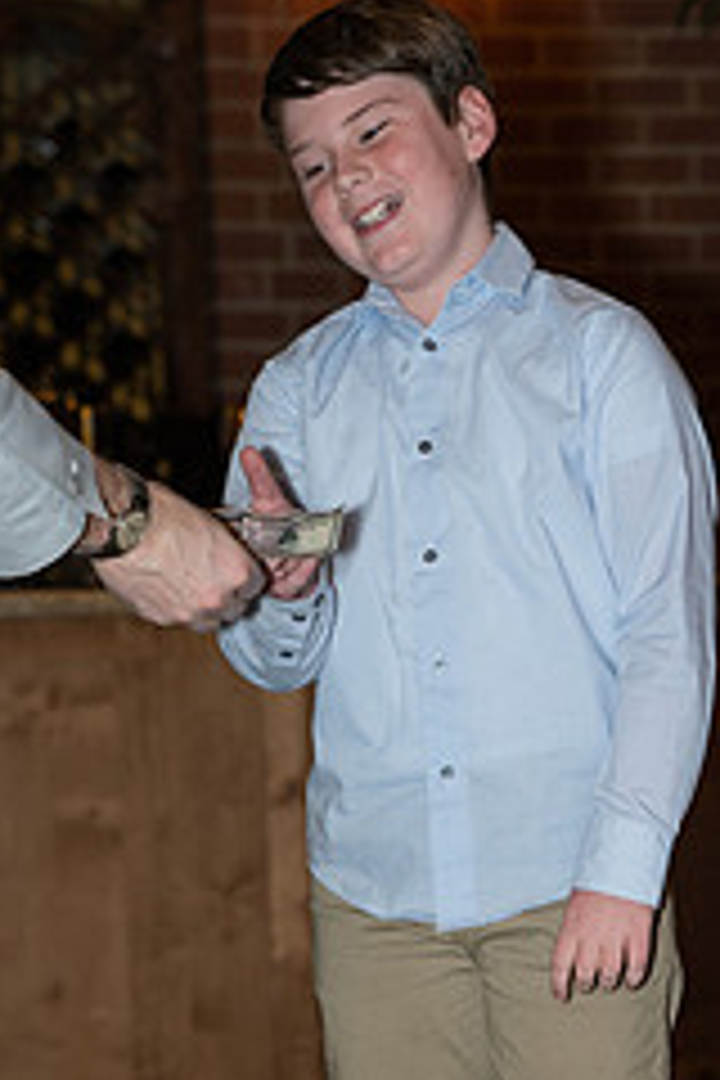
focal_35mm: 131
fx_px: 3930
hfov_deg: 10.4
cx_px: 585
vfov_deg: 15.6
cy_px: 824
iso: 2000
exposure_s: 1/125
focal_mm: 70
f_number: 3.5
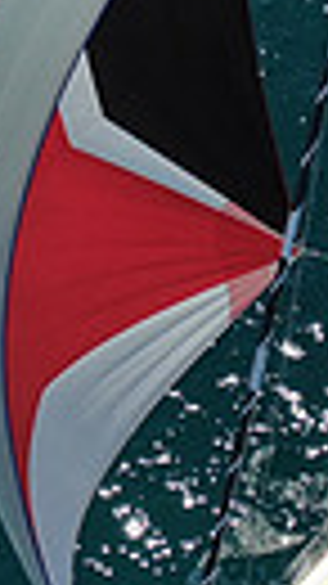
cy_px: 245
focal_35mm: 234
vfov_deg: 9.2
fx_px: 3623
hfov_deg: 5.2
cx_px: 121
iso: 100
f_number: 3.8
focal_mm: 8.6
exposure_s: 1/1000
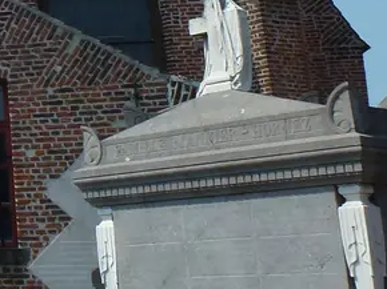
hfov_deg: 15.4
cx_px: -356
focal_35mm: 106
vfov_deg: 13.5
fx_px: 1184
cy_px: -73
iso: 100
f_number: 4
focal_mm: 4.3
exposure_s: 1/1000
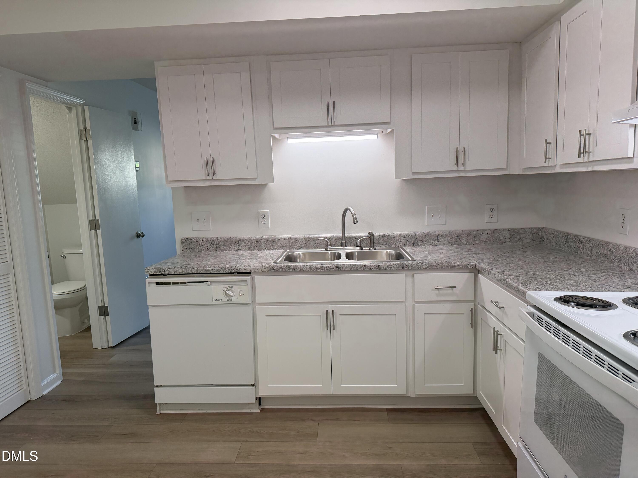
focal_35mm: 24
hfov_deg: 71.6
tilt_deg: -7.2
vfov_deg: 56.8
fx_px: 442
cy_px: 239
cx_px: 319
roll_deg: +2.4
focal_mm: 6.76
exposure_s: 1/210
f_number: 1.78
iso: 160
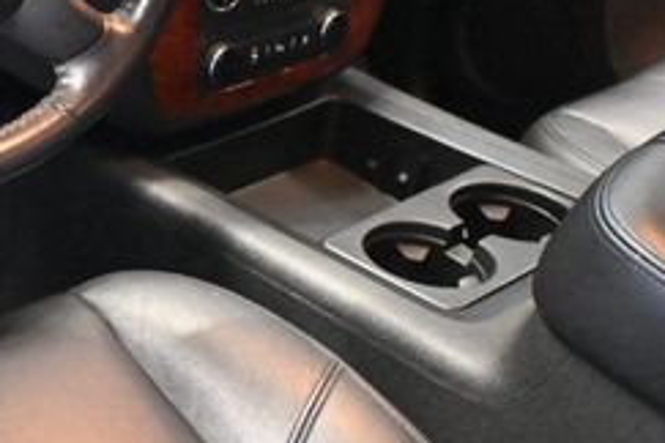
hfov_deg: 23.8
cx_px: -88
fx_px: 1459
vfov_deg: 17.0
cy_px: 25
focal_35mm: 79
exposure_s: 1/50
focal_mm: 20
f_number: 3.8
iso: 12800
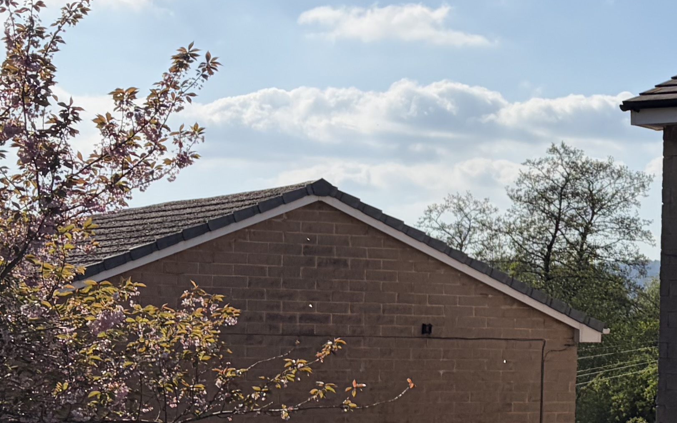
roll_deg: -1.4
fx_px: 1790
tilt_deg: +2.2
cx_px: 711
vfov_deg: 13.5
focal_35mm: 97
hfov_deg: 20.6
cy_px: 249
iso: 50
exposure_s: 1/7813
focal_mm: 5.96
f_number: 1.6
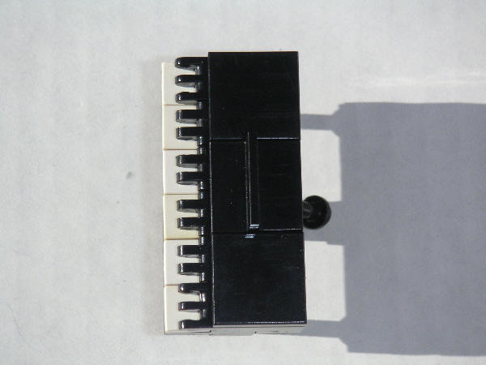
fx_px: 1558
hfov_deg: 17.7
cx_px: 243
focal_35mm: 111
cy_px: 182
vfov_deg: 13.3
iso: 160
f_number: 8
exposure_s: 1/500
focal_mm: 17.1
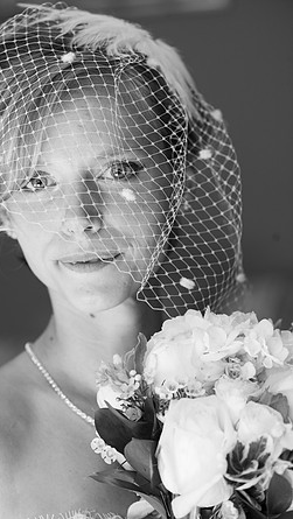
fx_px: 1530
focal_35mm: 111
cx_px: 120
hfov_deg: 10.9
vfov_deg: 19.3
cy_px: 261
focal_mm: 105
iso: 640
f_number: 4
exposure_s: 1/80
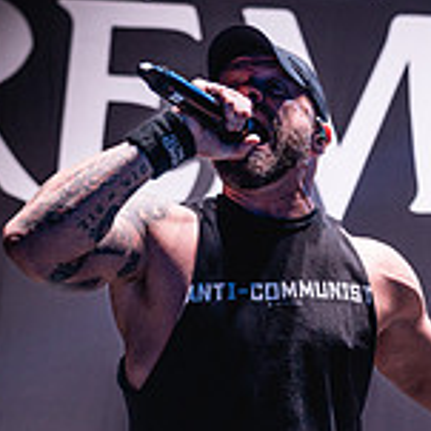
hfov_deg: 16.6
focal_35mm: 104
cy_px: 422
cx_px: 340
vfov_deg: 16.4
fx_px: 1465
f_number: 4
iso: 1600
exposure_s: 1/200
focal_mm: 41
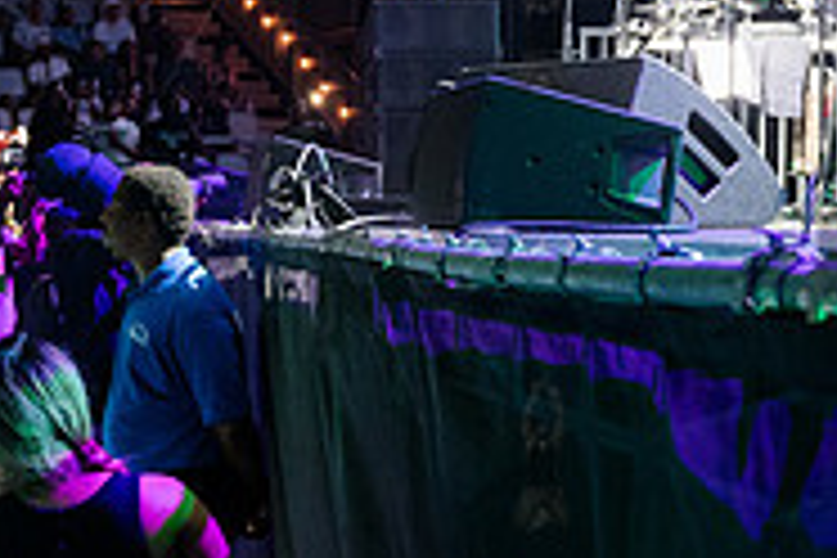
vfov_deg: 14.0
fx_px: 2278
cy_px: 232
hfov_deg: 20.0
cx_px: -52
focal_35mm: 98
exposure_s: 1/125
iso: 3200
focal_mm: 31
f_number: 4
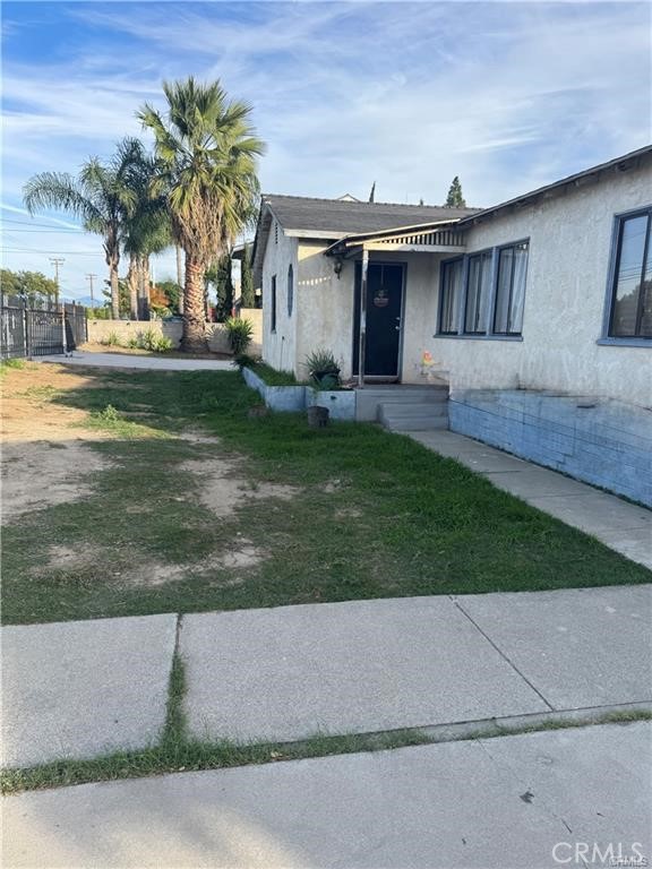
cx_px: 326
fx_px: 603
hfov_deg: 56.8
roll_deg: -0.8
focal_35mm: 24
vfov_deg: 71.6
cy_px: 434
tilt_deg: -11.1
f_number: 1.78
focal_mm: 6.76
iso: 80
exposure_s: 1/1637
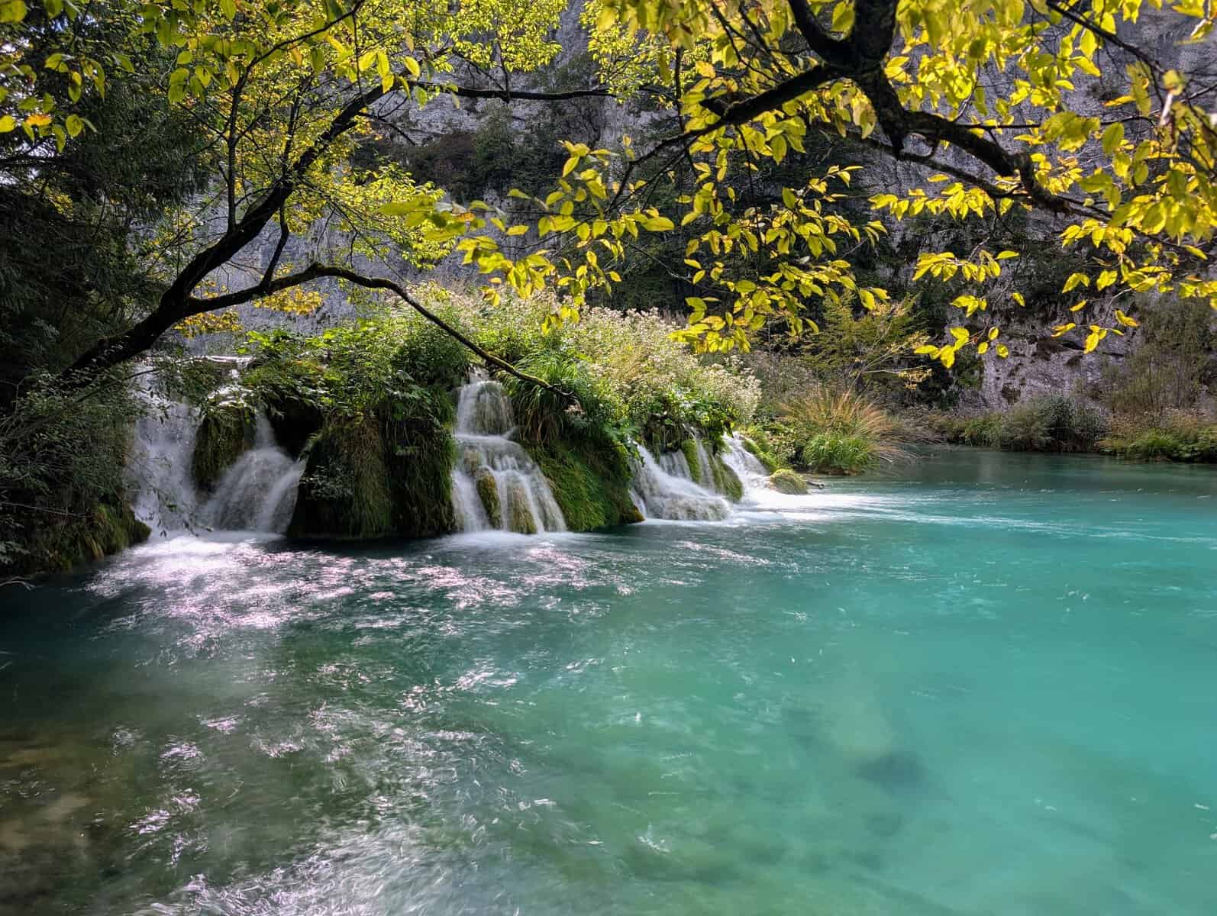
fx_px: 845
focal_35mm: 24
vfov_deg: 56.9
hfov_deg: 71.5
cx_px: 608
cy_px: 458
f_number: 1.68
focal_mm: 6.9
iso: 19
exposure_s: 1/534
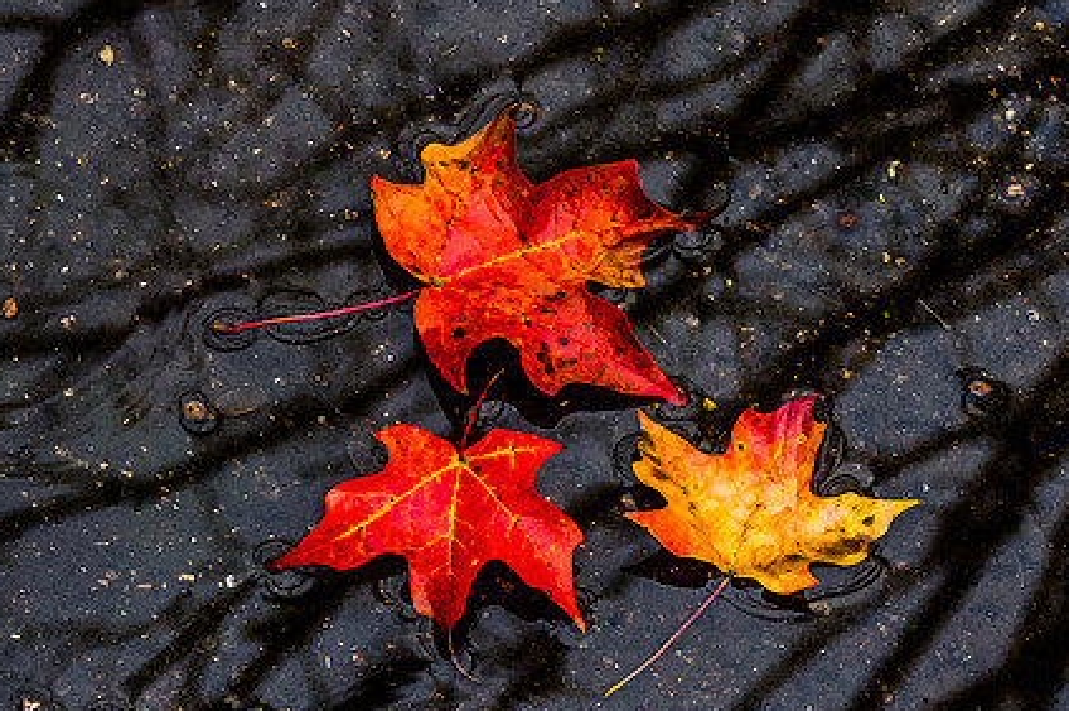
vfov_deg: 8.4
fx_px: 4866
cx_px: 512
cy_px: 359
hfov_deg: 12.5
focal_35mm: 164
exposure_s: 1/320
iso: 1600
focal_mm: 80
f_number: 8
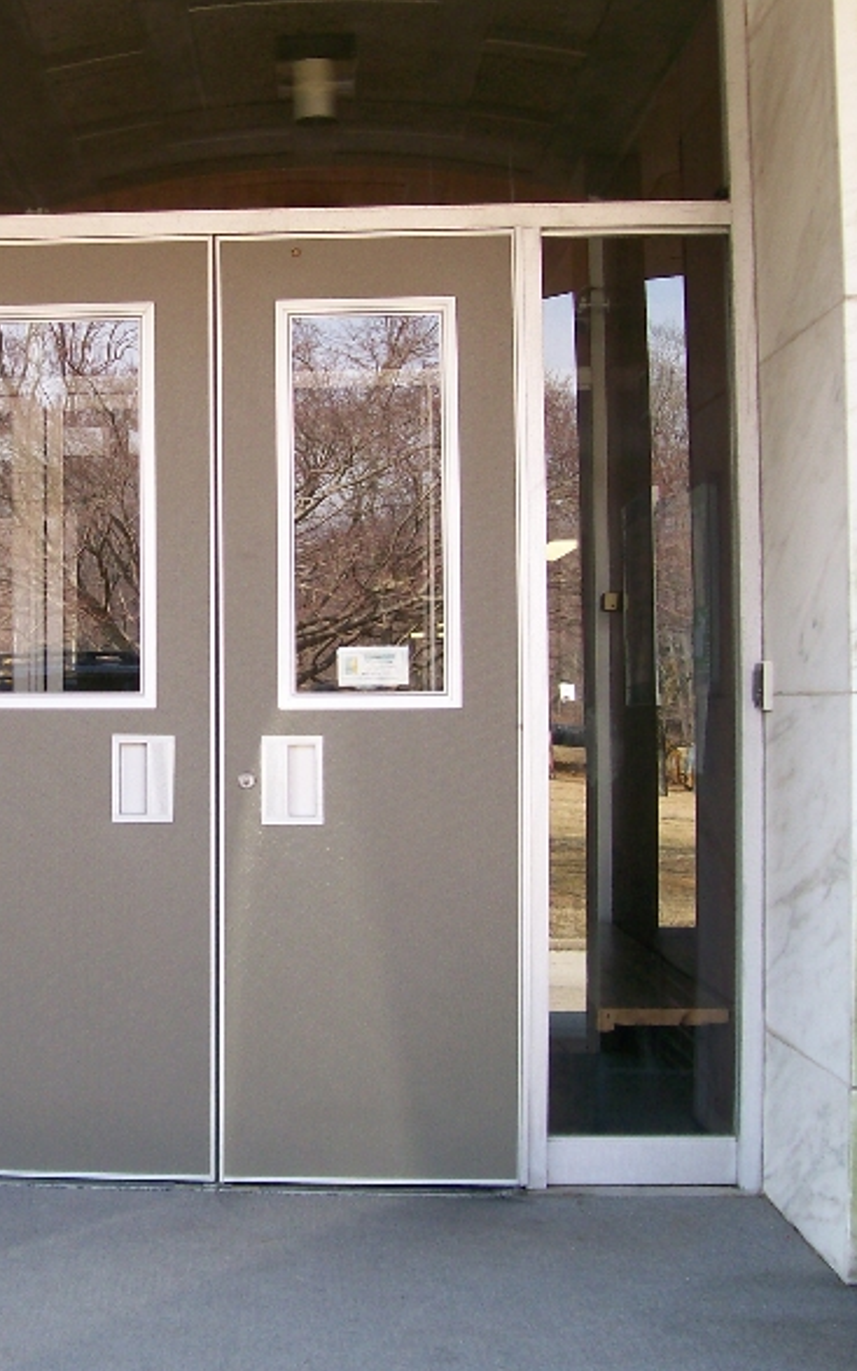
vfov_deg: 38.9
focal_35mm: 52
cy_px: 698
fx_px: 1943
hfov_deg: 24.0
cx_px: 54
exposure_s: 1/133
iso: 80
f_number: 2.7
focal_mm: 6
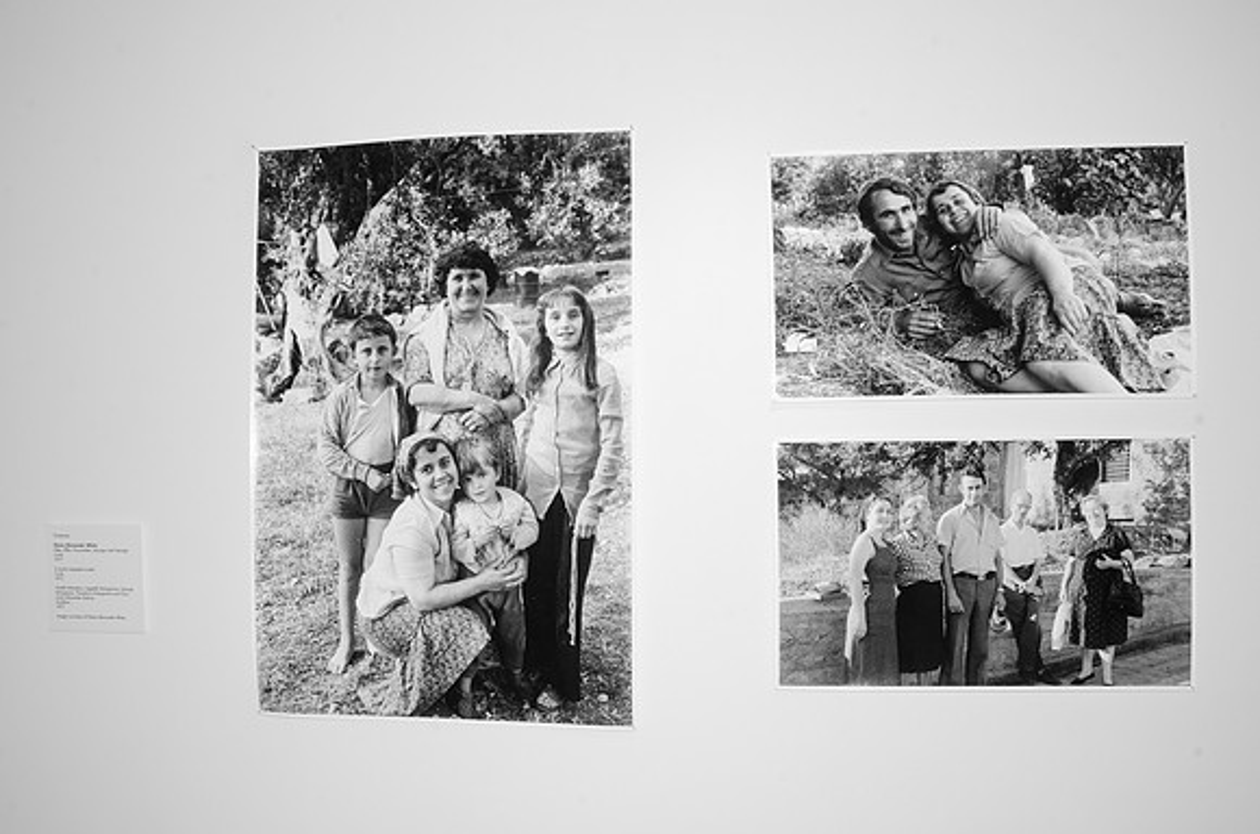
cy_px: 392
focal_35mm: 29
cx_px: 587
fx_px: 1016
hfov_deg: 63.5
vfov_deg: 44.6
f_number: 16
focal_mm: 18
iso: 800
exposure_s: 1/40
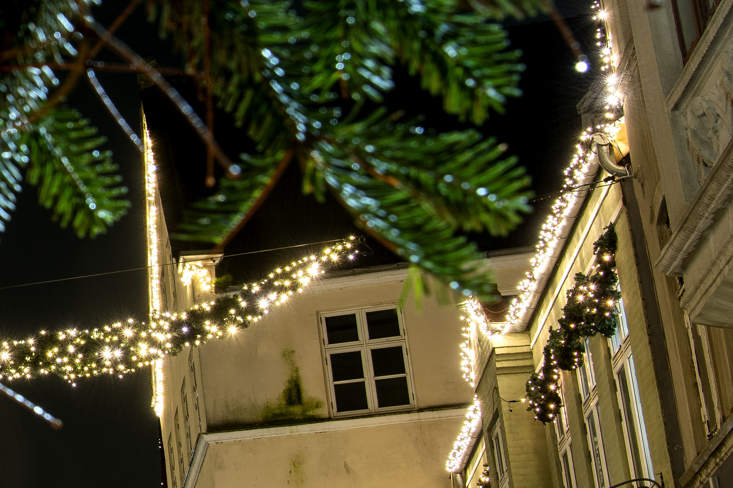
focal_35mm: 109
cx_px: -441
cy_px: 130
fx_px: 2219
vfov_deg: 12.5
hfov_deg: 16.6
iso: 64
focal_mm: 30
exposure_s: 10
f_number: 8
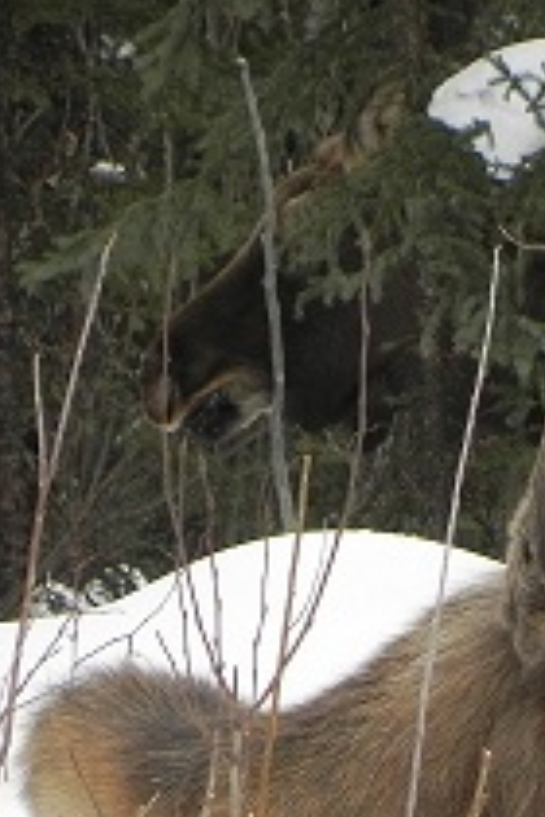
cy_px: 420
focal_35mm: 1364
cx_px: 490
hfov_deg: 1.0
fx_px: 30972
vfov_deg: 1.5
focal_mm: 107.6
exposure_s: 1/267
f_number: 5
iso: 160
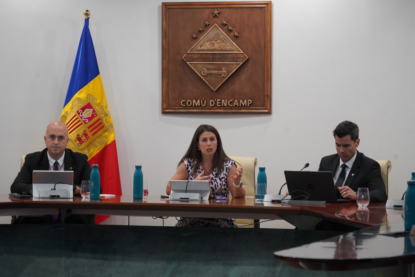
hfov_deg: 18.9
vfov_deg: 12.7
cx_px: 208
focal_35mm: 108
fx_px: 1245
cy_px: 138
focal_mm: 108
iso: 3200
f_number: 6.3
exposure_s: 1/160
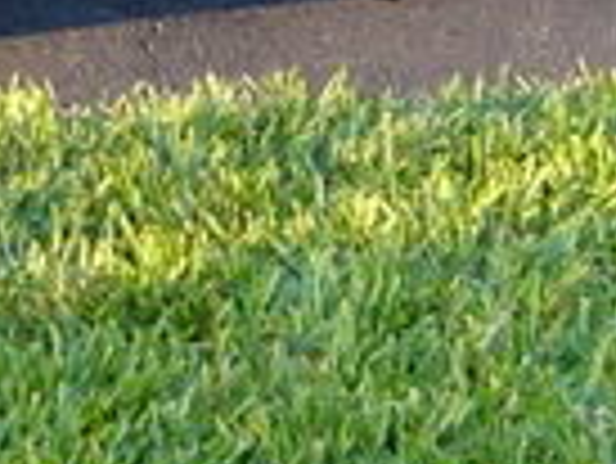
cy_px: -622
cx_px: 121
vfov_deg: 5.5
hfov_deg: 7.5
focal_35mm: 262
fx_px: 4666
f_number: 2.8
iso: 80
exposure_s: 1/60
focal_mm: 5.8
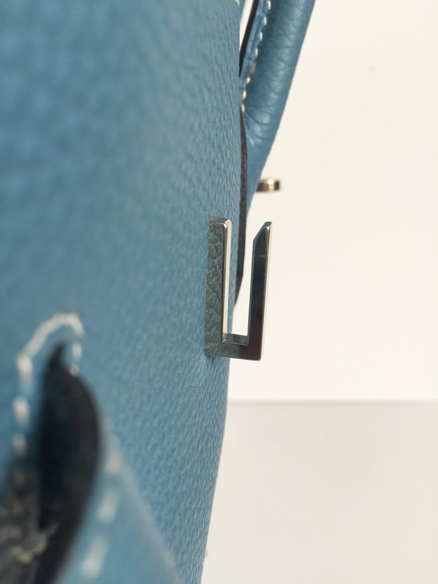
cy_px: 292
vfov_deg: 61.7
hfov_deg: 48.2
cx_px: 219
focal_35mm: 29
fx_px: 489
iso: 32
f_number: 2.2
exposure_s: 1/403
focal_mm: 4.15
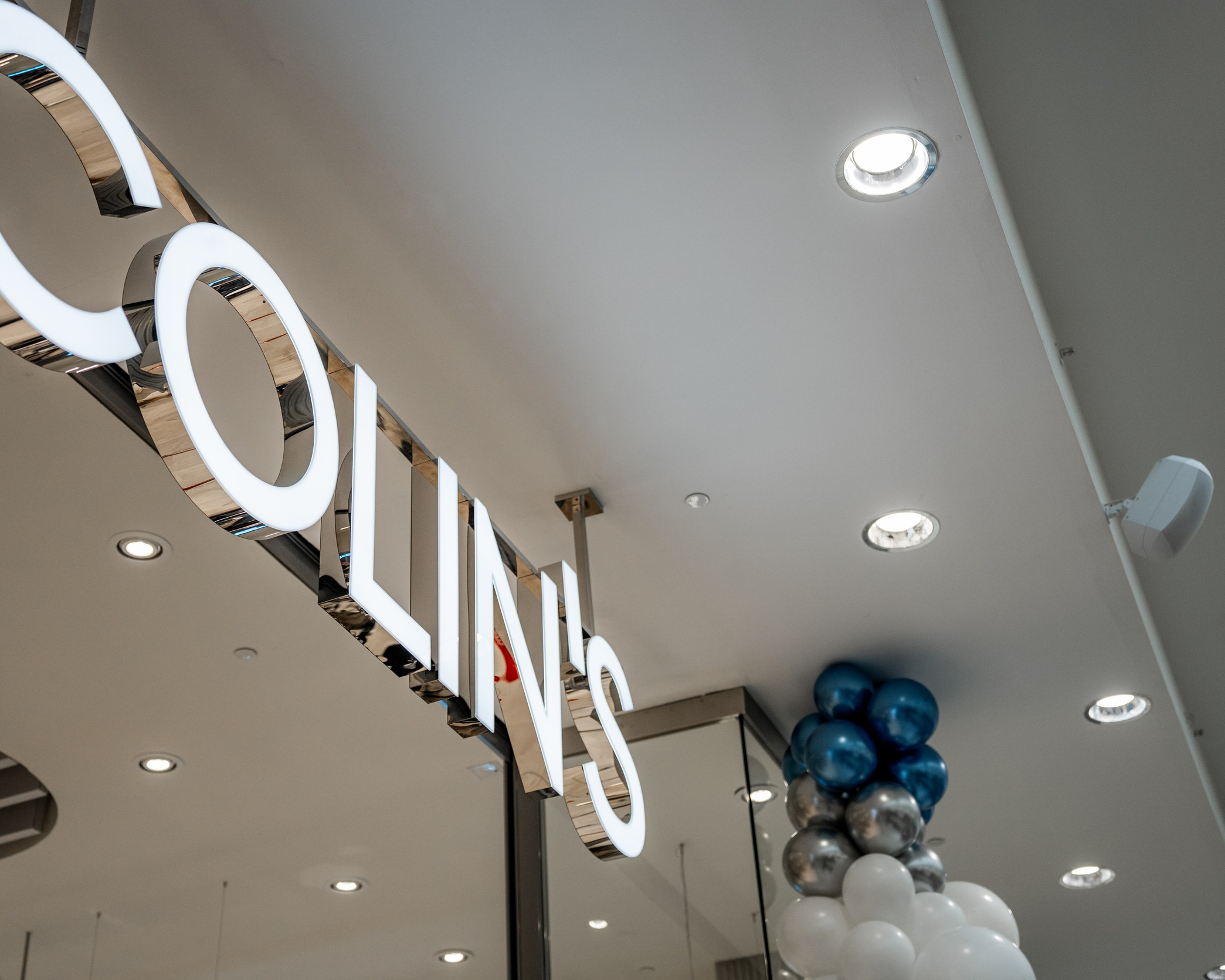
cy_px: 485
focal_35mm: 46
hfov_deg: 40.3
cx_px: 592
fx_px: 1668
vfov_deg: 32.7
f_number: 2.8
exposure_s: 1/800
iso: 800
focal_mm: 40
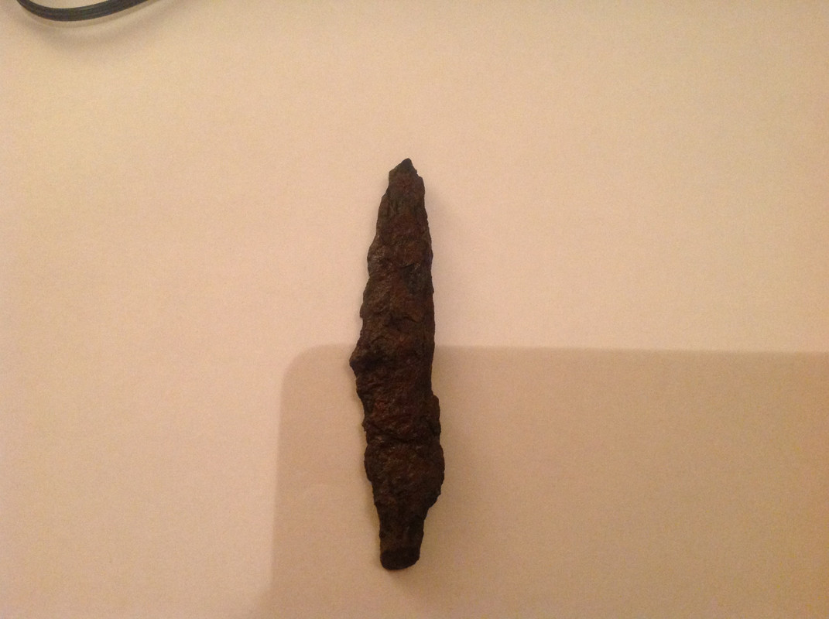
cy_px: 310
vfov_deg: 40.6
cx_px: 414
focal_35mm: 35
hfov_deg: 52.7
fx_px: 837
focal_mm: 4.28
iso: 400
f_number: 2.4
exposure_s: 1/17
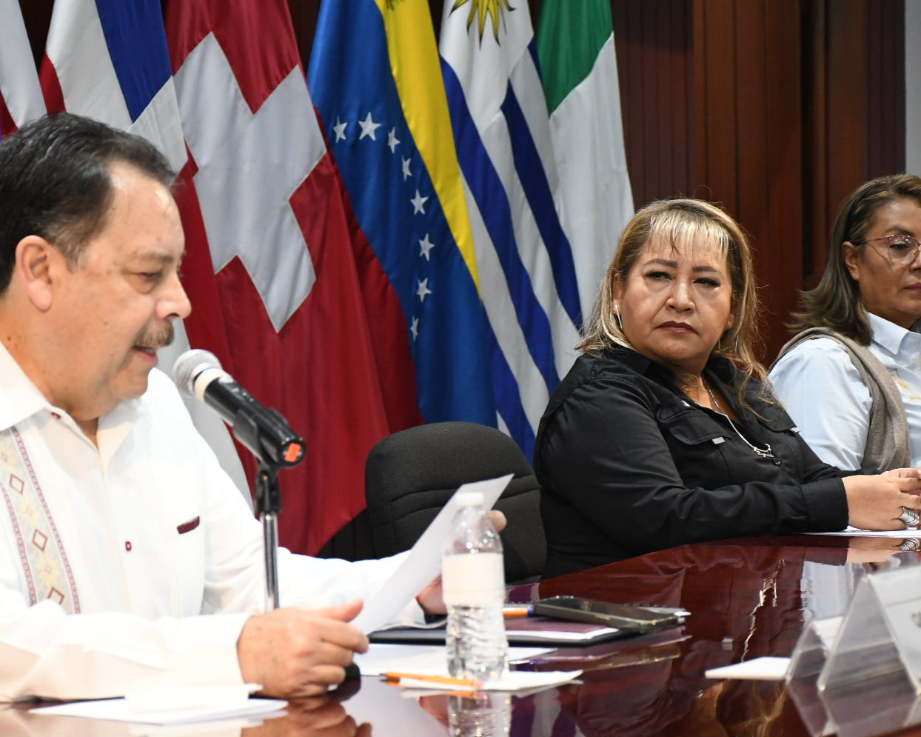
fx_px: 3298
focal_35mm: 121
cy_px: 393
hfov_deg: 15.9
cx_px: 433
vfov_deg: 12.7
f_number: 6.3
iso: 3200
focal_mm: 66
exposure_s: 1/100
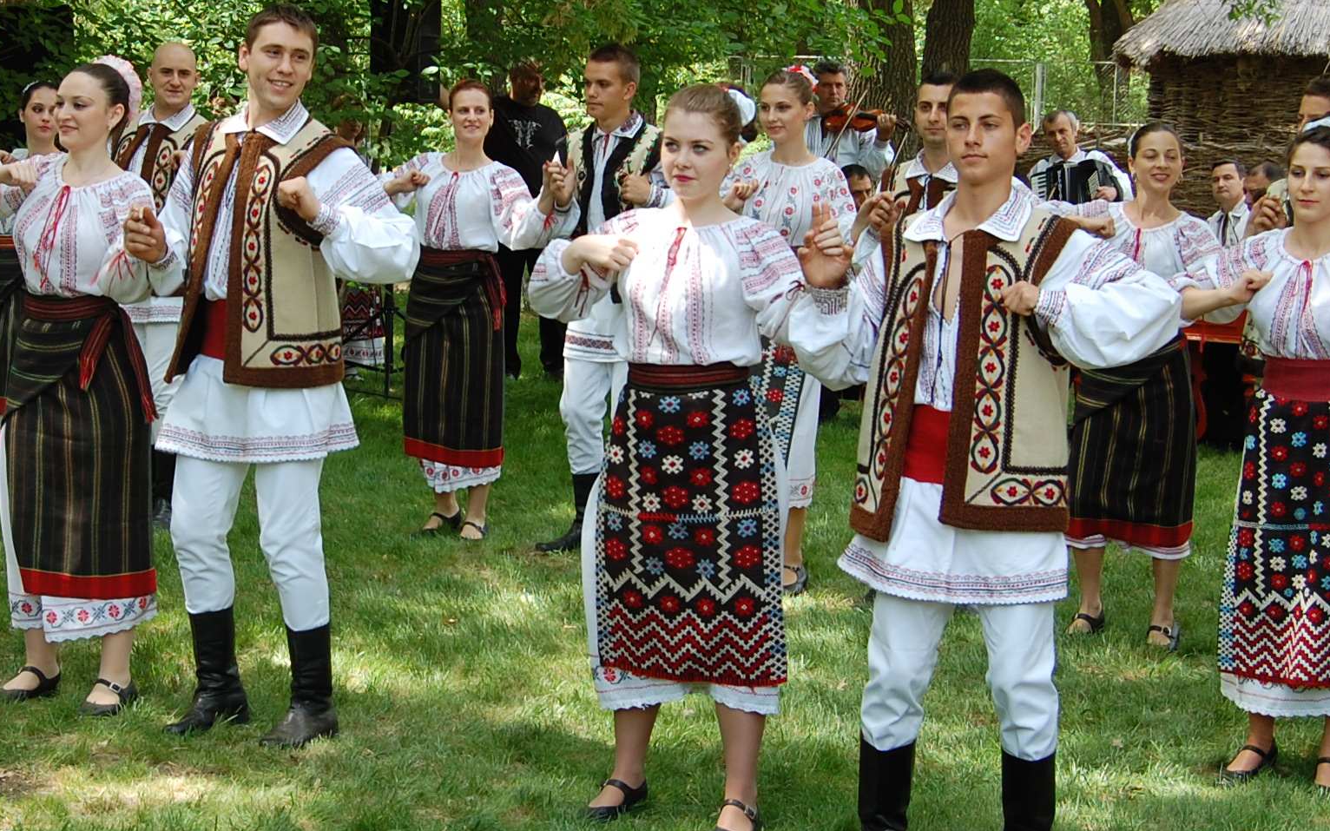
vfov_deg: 16.7
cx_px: 479
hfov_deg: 26.4
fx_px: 2827
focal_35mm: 78
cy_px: 340
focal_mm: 26
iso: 200
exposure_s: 1/125
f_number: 5.6
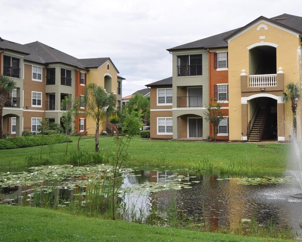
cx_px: 187
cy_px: 98
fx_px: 438
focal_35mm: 49
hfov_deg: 37.8
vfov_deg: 30.8
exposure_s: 1/200
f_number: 8
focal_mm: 20
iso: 200
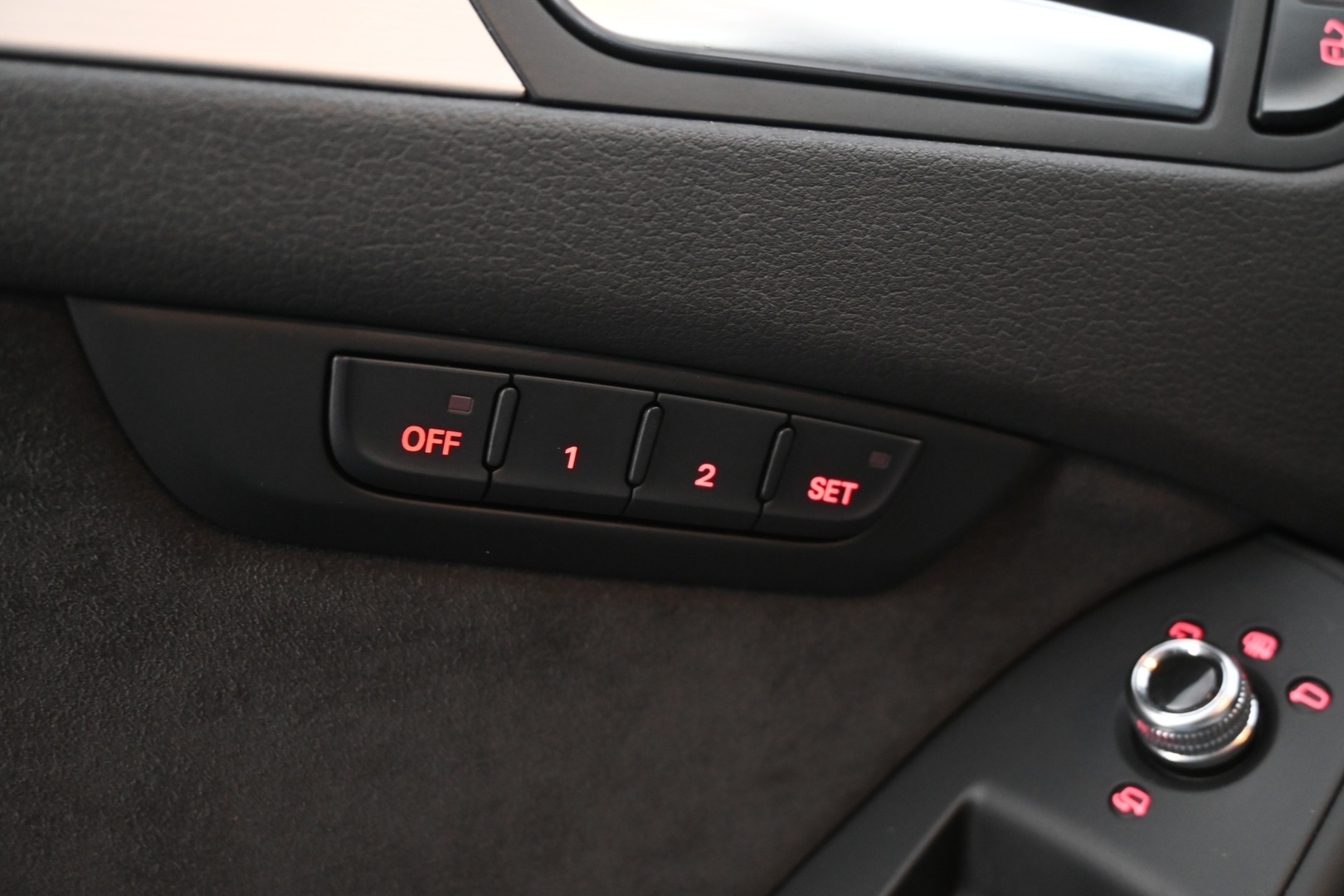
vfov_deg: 39.1
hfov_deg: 56.1
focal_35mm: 34
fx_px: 1260
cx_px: 672
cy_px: 448
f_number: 4
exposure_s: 1/10
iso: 2000
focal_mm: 22.5
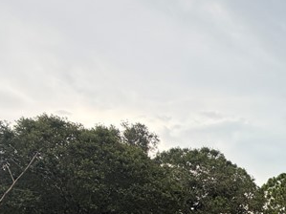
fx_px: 396
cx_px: 410
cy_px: 301
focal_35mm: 48
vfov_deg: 24.9
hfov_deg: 28.6
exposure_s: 1/191
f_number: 2.2
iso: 40
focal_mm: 2.22
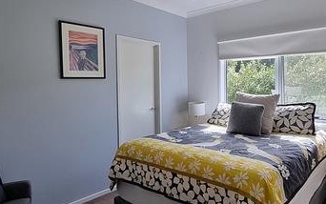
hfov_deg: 71.9
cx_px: 193
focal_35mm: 25
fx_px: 222
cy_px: 86
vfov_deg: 49.1
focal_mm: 2.2
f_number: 2.2
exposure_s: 1/103
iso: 50
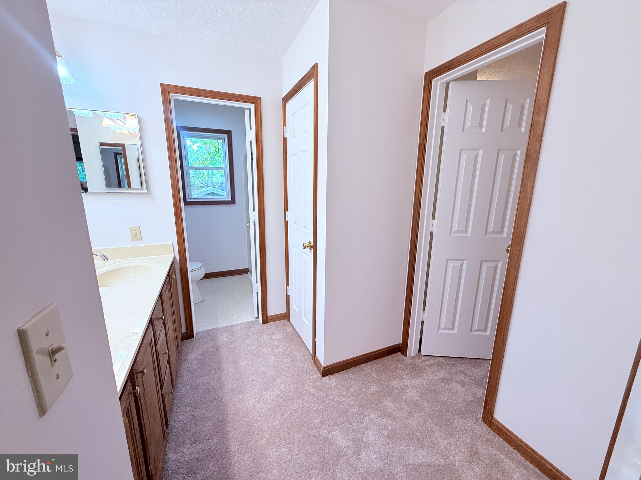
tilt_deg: -10.5
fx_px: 259
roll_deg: -0.2
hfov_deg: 102.1
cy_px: 240
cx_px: 320
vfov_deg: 85.7
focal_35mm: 14
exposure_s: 1/120
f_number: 2.2
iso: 160
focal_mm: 2.22
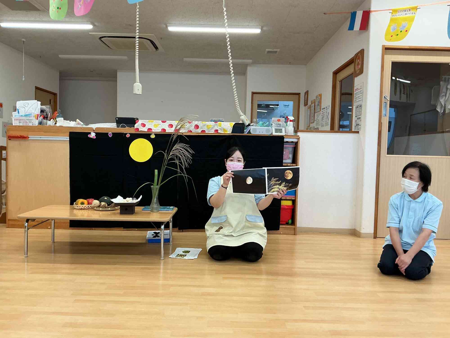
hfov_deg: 61.7
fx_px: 377
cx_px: 225
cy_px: 169
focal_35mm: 29
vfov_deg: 48.2
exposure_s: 1/120
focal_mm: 3
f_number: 1.8
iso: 64
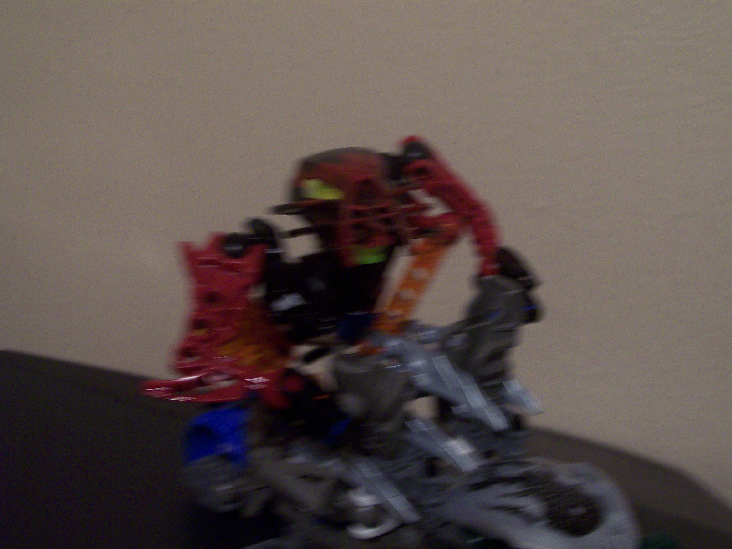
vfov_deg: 32.2
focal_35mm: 45
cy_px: 274
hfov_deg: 42.1
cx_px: 366
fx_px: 952
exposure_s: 1/8
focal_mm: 7.6
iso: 160
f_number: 3
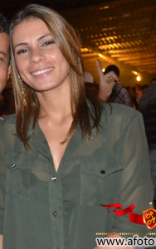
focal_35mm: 66
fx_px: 449
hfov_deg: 19.2
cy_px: 121
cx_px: 7
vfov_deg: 31.1
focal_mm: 26
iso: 3200
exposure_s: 1/60
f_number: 3.8
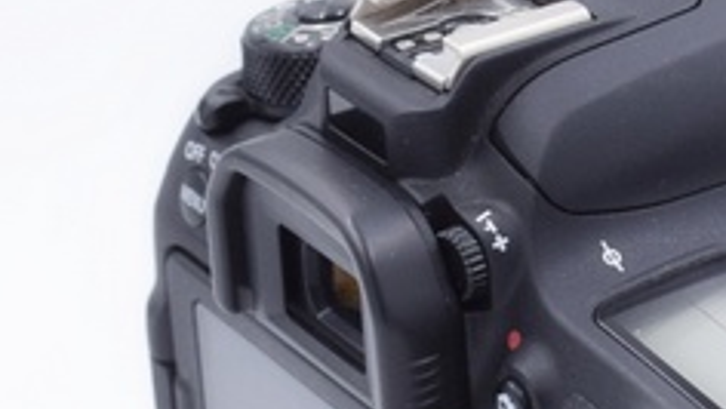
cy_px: 343
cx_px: 621
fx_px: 3332
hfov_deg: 12.4
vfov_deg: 7.0
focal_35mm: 173
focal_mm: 26
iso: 400
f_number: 8
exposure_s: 1/160
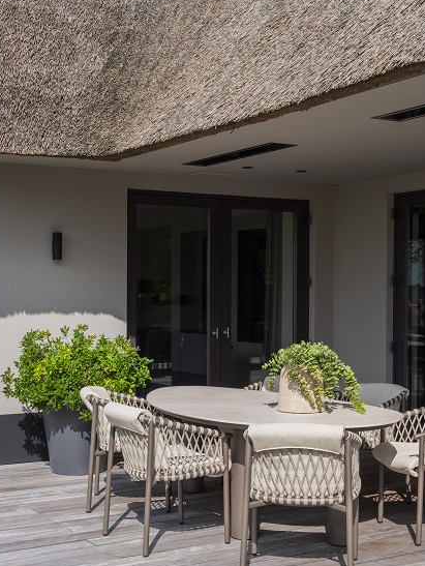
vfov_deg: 33.7
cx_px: 269
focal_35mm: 57
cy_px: 316
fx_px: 932
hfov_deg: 25.6
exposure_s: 1/160
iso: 400
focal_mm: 48.8
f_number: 16
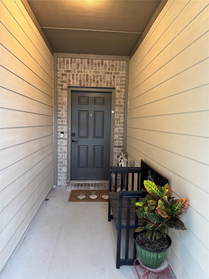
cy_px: 140
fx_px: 193
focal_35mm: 24
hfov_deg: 56.8
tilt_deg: -6.0
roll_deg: -0.9
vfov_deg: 71.6
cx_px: 104
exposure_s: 1/60
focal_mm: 6.76
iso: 640
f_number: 1.78
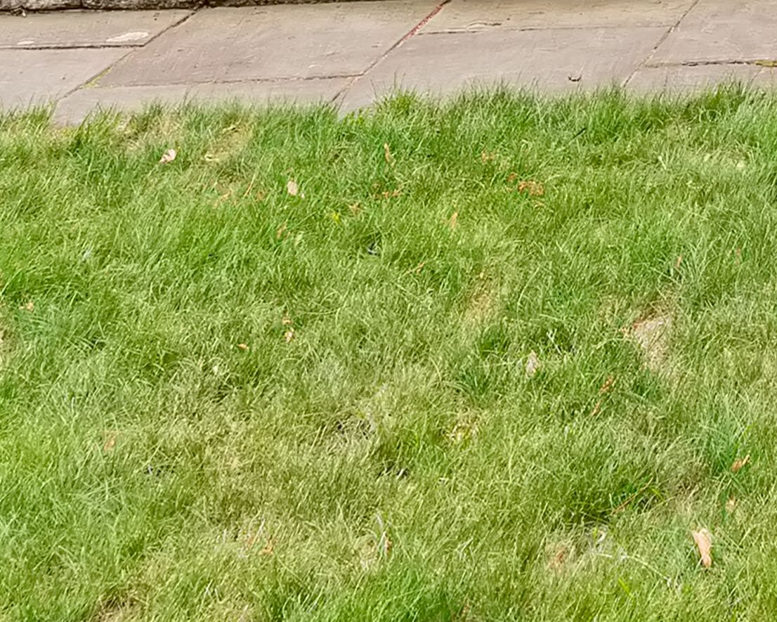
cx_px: 1298
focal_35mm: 108
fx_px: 2484
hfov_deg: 15.7
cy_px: -727
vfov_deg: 12.2
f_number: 7.1
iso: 125
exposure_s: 3.2
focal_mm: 16
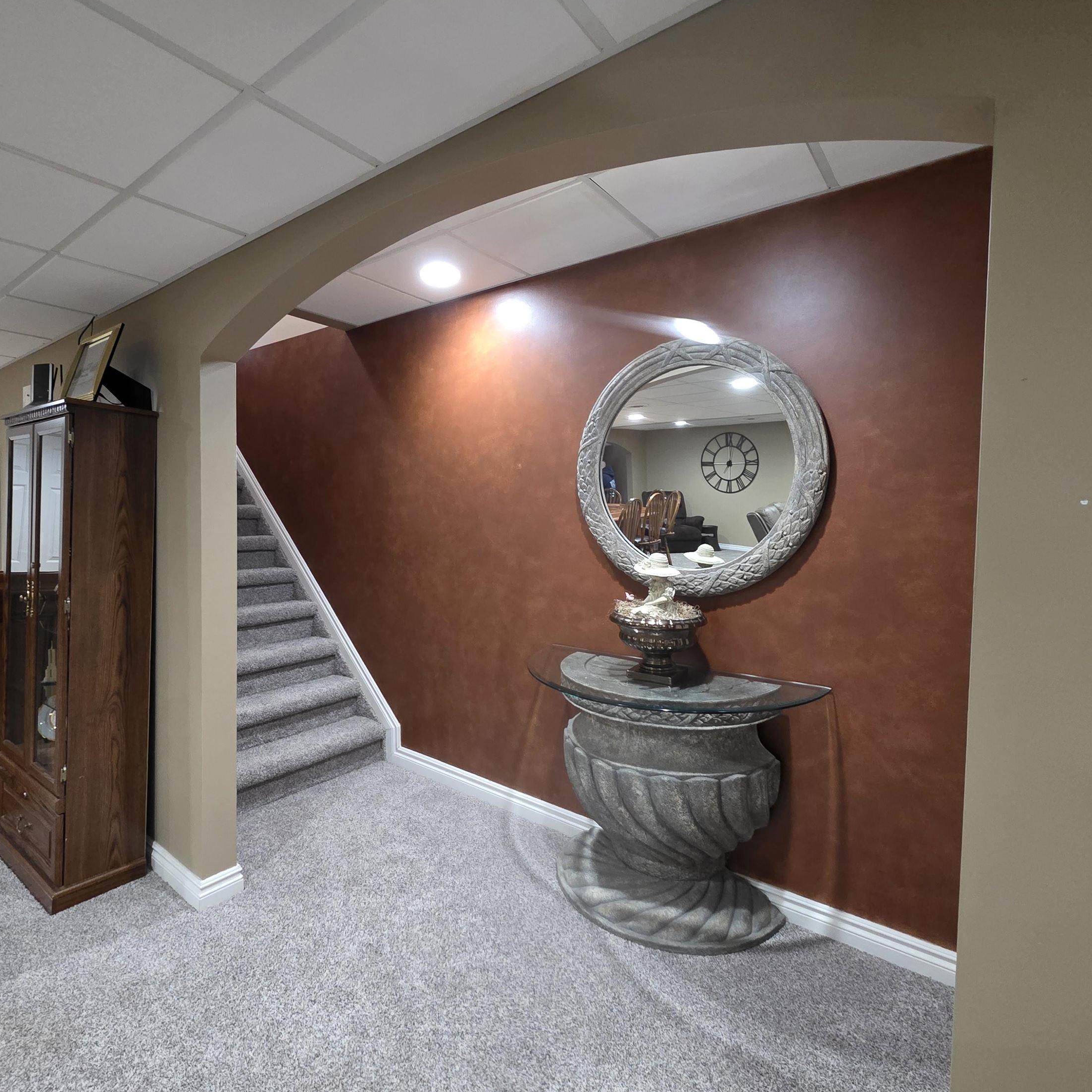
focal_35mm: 16
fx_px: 571
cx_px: 531
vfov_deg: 87.4
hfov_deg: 87.4
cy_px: 533
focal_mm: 2.2
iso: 800
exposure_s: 1/60
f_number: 1.9
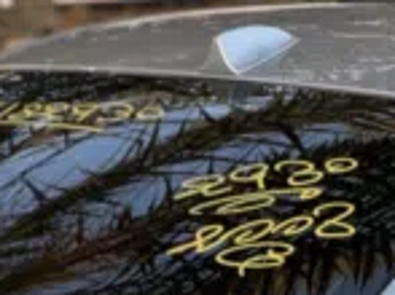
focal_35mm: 522
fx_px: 5952
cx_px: 140
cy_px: 499
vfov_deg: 2.8
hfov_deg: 3.8
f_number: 2.8
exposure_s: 1/99
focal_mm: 15.66
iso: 50
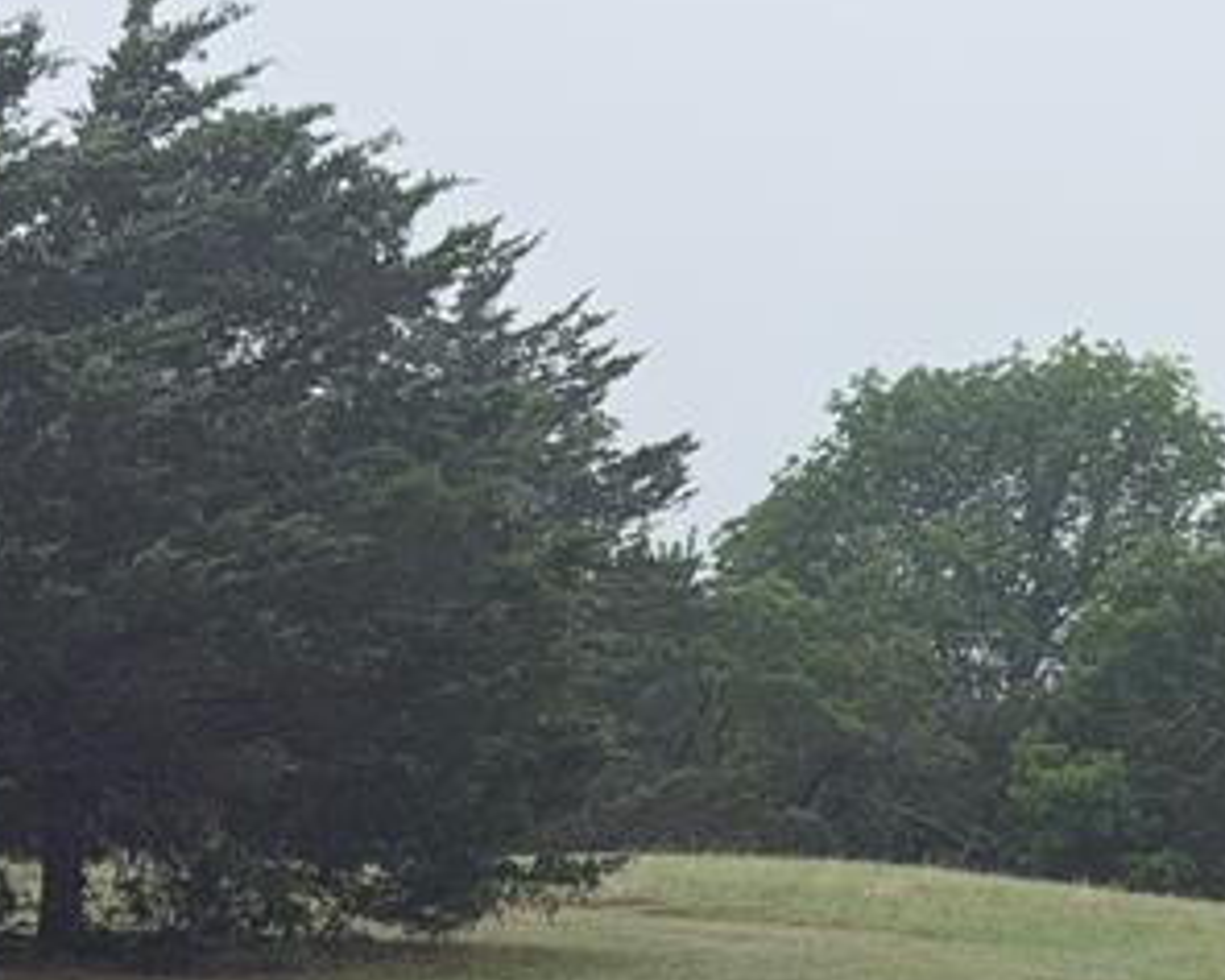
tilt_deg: -3.6
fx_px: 5875
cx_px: 1792
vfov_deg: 9.4
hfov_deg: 11.4
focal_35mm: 162
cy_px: 1096
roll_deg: +0.1
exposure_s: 1/1715
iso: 64
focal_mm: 6.76
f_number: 1.78
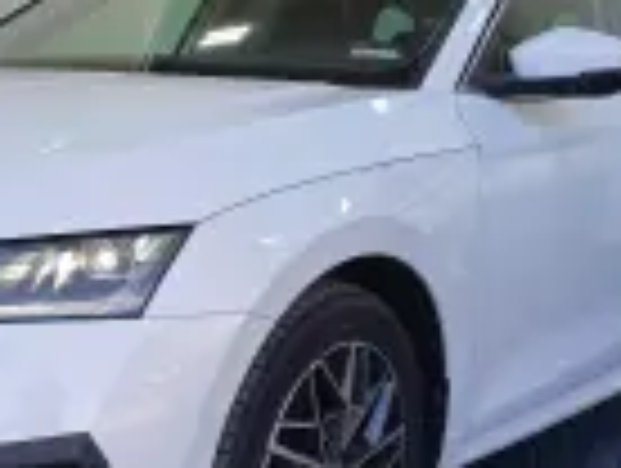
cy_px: 320
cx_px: 126
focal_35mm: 65
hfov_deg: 29.1
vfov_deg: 22.5
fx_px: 1168
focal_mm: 4.65
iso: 50
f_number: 1.8
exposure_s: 1/173
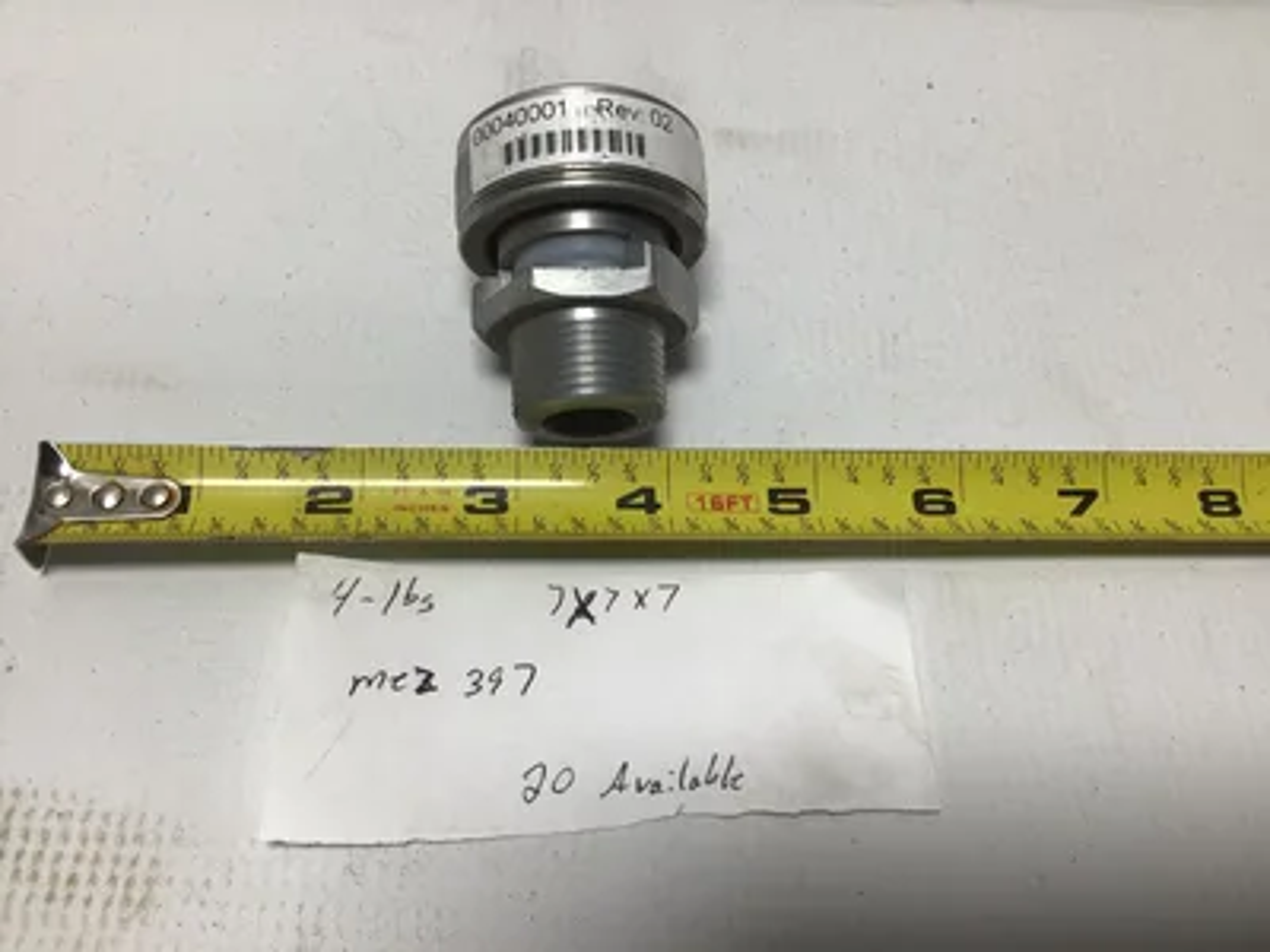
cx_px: 635
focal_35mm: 31
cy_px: 476
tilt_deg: -60.1
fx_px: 1137
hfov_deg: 58.4
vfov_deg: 45.4
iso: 25
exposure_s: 1/177
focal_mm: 3.3
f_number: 2.4
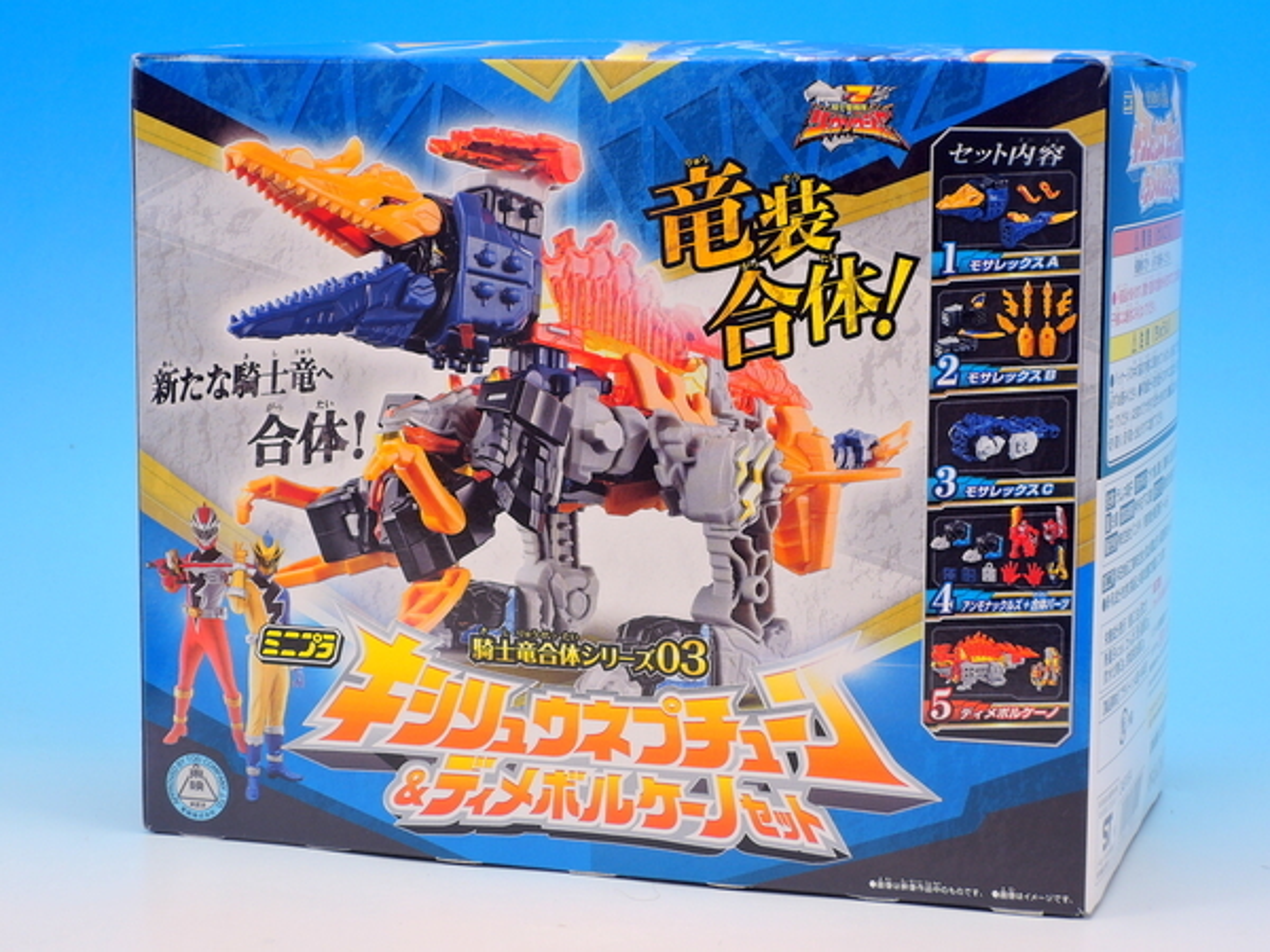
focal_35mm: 85
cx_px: 635
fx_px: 3119
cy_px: 476
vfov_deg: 17.4
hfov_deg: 23.0
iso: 80
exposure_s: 1/2.5
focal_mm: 18.2
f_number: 4.5
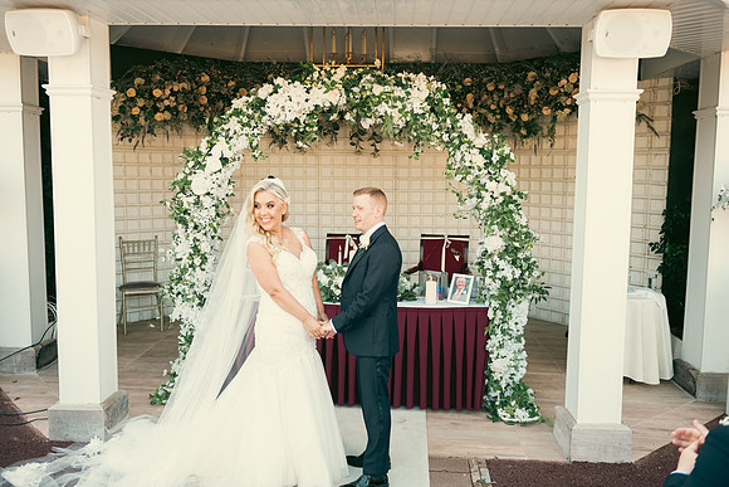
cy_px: 244
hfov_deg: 58.7
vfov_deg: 41.1
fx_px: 648
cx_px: 364
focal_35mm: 32
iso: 320
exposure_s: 1/250
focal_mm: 32
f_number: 3.5
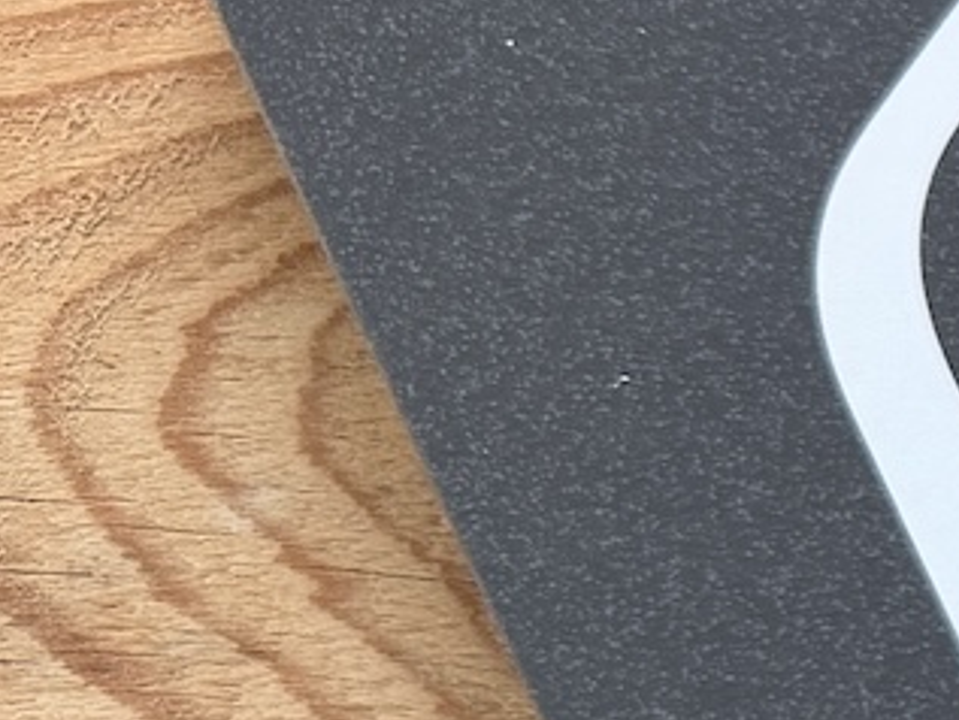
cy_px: 437
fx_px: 3991
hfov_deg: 10.5
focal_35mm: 144
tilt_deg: -85.0
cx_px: 2717
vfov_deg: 10.3
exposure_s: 1/121
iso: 160
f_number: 1.78
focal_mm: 6.76
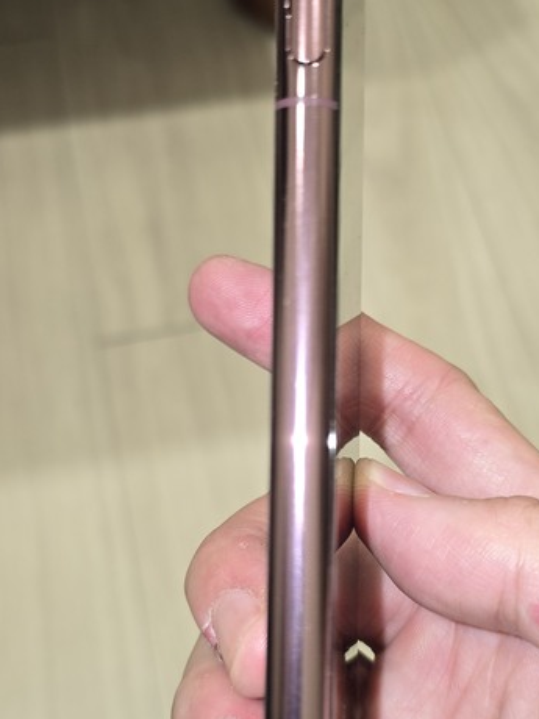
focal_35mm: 48
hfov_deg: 30.2
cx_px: 323
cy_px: 399
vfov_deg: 39.6
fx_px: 997
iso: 100
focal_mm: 6.3
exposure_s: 1/40
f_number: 1.7
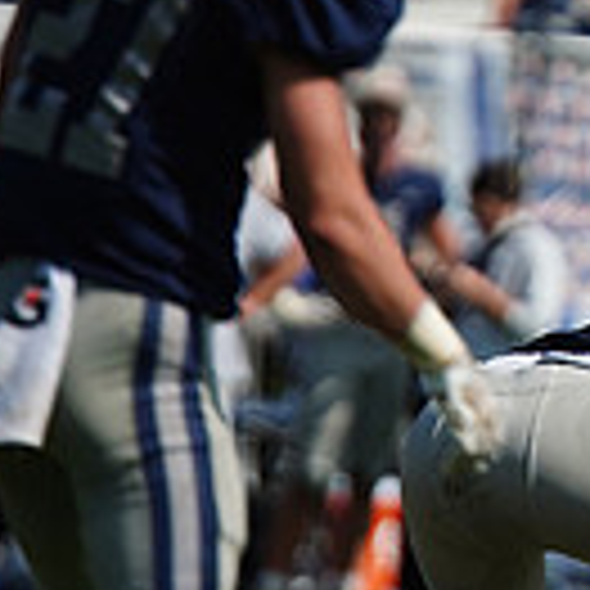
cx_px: 1058
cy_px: 83
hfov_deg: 1.5
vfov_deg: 1.5
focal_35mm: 1131
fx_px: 21809
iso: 400
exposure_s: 1/8000
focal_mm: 300
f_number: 2.8
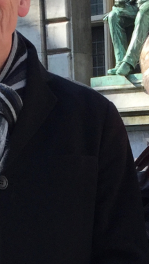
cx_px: 114
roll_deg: +1.9
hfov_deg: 8.6
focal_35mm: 141
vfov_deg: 13.9
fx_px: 990
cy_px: 444
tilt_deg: -13.5
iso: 32
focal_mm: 4.15
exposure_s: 1/648
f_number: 2.2
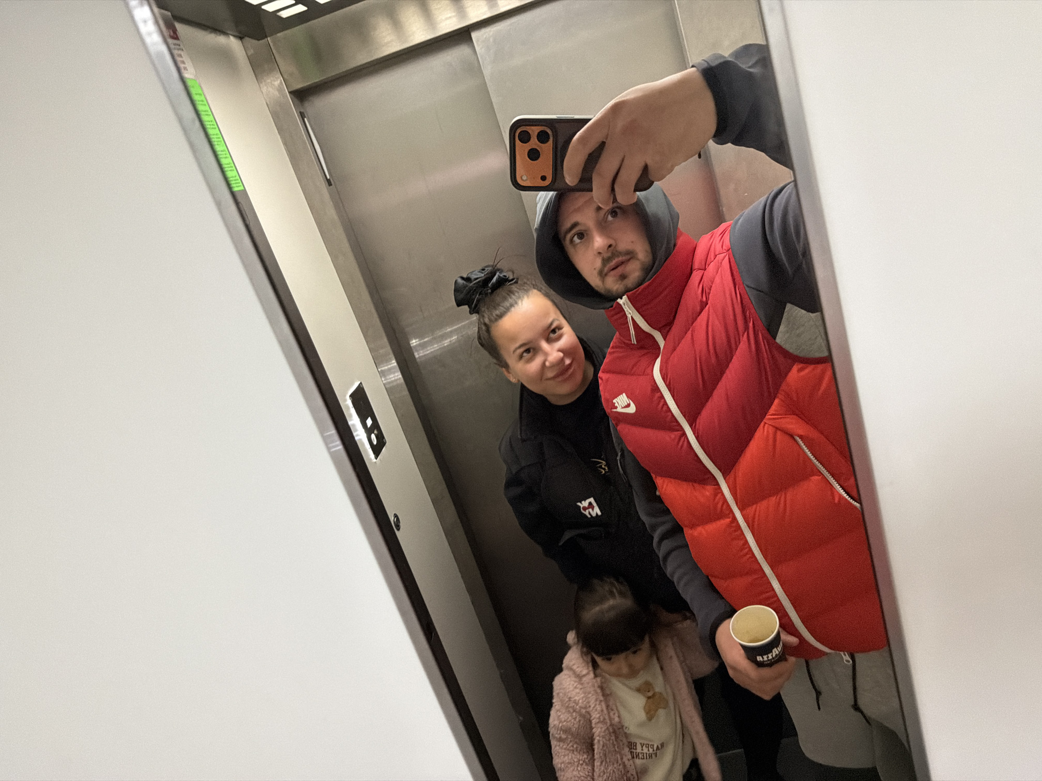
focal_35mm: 24
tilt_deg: -17.1
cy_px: 390
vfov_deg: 56.8
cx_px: 521
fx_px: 722
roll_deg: +19.6
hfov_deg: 71.6
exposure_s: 1/25
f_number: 1.78
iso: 1250
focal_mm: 6.76
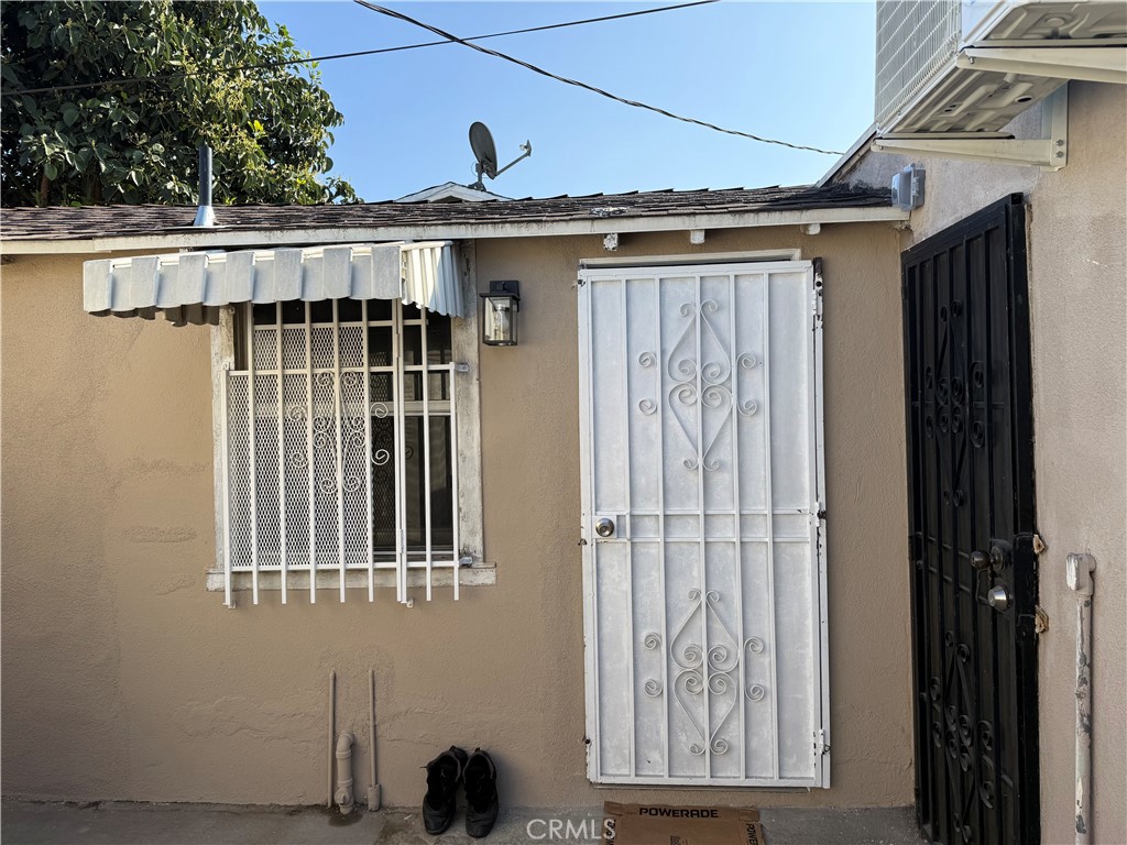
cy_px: 422
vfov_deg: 56.8
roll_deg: +1.6
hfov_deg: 71.6
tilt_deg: -0.7
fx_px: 781
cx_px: 564
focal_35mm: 24
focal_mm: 6.76
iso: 80
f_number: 1.78
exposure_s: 1/1812
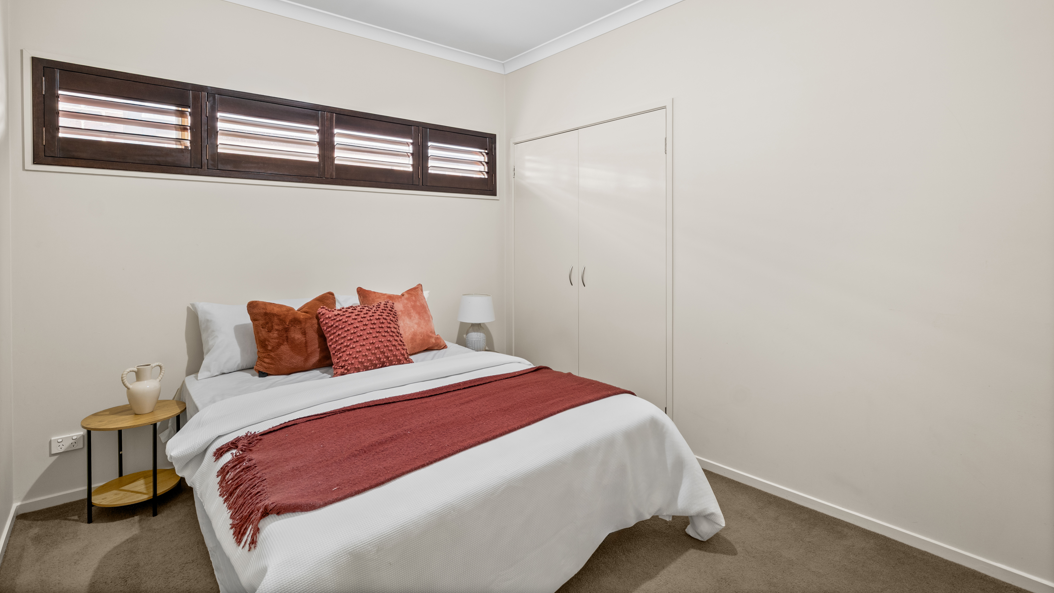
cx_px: 526
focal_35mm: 17
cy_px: 240
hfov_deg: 95.9
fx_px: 475
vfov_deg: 63.4
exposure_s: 1/1.25
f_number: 8
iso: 400
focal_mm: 16
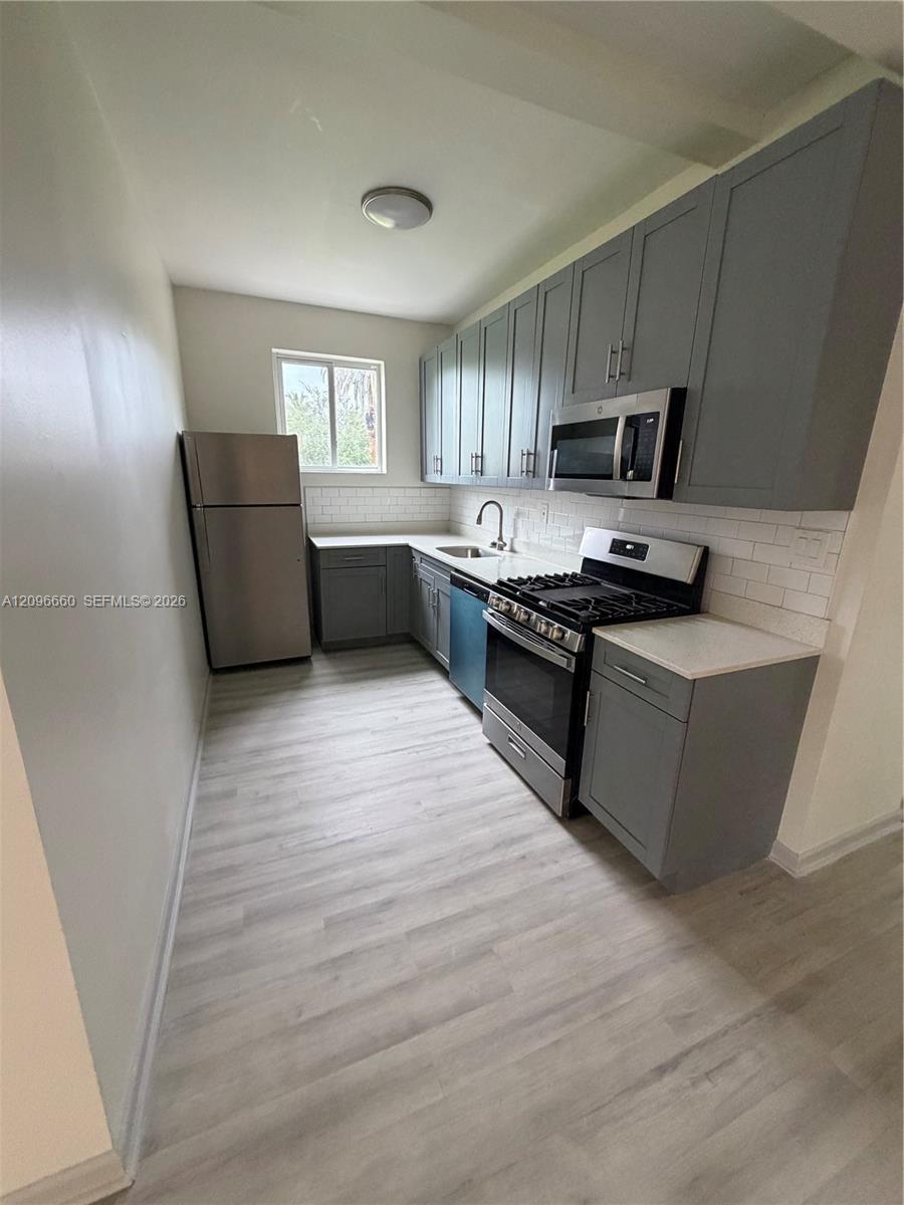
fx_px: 487
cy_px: 602
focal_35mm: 14
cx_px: 452
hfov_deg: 85.7
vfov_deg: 102.1
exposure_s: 1/83
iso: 320
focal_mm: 2.22
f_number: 2.2
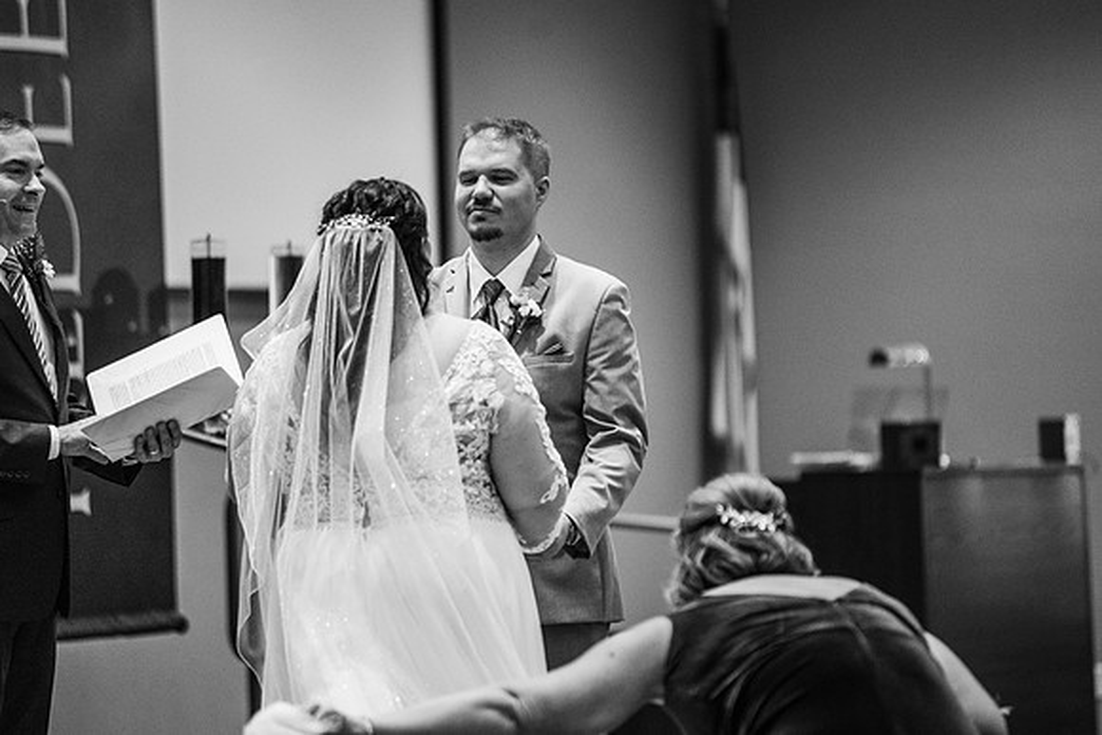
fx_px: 6123
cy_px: 368
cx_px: 551
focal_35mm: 200
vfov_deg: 6.9
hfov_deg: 10.3
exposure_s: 1/250
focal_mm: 200
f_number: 2.8
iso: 2000
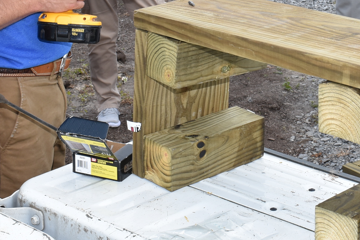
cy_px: -36
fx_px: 960
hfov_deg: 21.1
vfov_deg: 13.9
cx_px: 249
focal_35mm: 96
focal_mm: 24
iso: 200
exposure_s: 1/250
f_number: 10
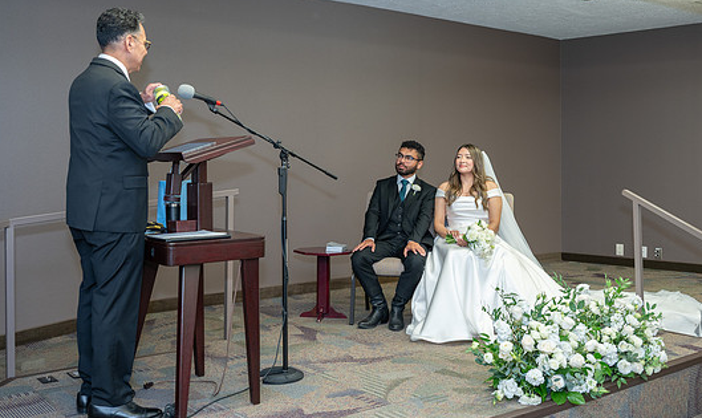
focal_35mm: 39
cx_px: 360
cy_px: 168
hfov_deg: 51.0
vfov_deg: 31.6
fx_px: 736
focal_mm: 34
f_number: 4
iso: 400
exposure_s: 1/40
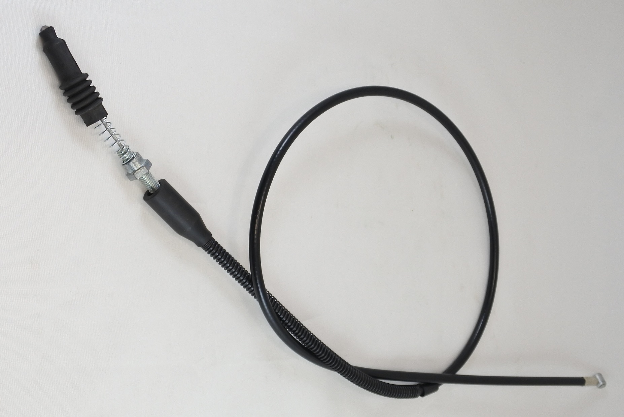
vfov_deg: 31.2
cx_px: 312
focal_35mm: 43
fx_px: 745
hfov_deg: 45.4
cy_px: 208
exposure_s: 1/125
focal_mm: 16.1
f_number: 4.5
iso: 400
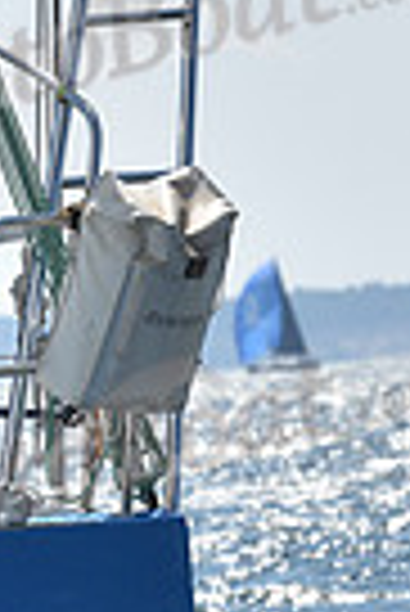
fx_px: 11280
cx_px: -412
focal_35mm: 662
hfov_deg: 2.1
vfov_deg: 3.1
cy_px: 752
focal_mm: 155
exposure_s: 1/1250
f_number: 8
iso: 320
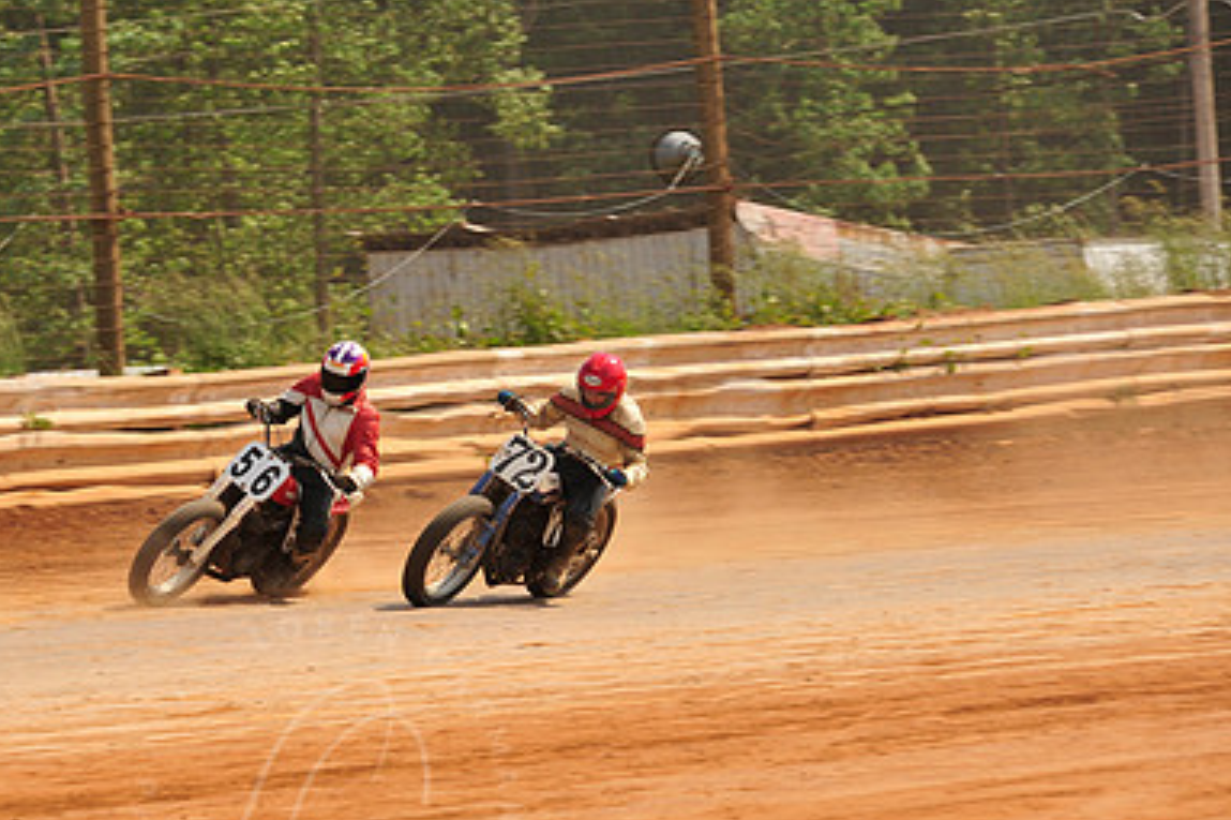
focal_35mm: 303
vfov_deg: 4.5
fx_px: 10356
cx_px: 325
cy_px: 511
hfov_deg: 6.8
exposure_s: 1/400
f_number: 9
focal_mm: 200
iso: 200
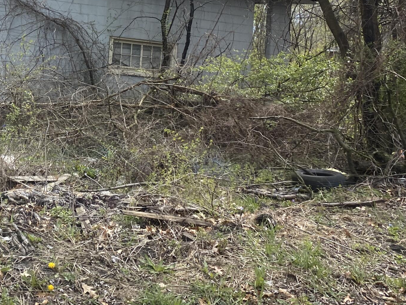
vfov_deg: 25.1
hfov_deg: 31.8
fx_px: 669
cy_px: 50
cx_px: 25
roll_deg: -1.3
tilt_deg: -1.0
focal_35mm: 57
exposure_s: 1/194
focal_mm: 4.25
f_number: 1.8
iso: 32
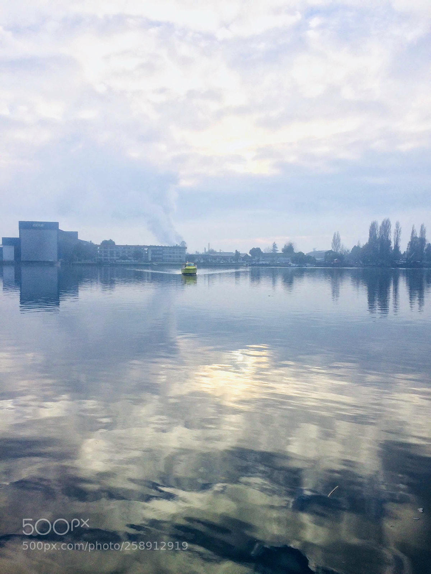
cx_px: 216
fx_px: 481
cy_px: 287
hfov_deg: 48.2
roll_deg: +0.1
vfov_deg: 61.7
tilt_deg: -4.4
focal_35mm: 29
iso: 32
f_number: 2.2
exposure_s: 1/1325
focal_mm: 4.15
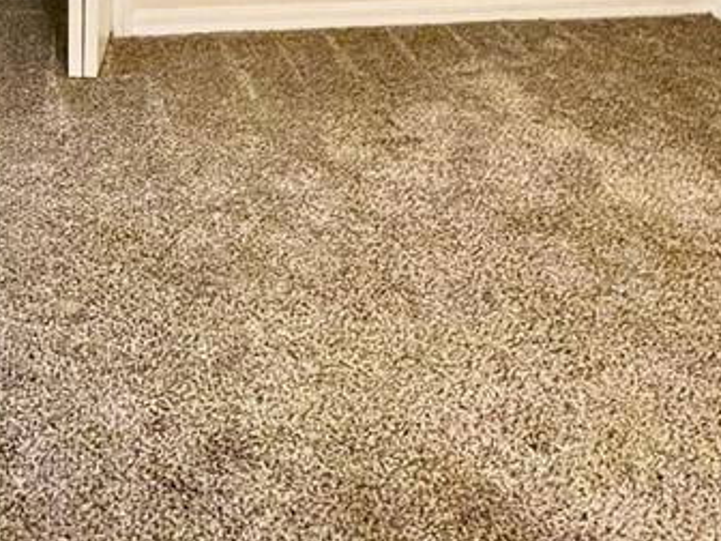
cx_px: 182
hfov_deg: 37.3
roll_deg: -0.8
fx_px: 1041
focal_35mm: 50
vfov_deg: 21.9
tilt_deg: -0.7
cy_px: -352
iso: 200
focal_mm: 2.22
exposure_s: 1/60
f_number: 2.2
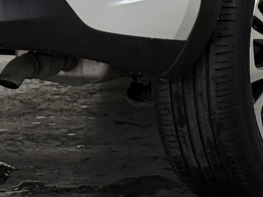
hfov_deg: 7.5
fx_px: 2006
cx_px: 89
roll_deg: +0.1
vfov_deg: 5.5
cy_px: -202
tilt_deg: +0.7
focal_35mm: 264
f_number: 1.78
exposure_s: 1/60
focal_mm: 6.76
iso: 64
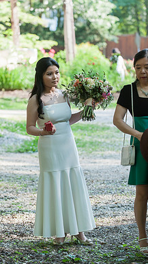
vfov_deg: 16.0
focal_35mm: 134
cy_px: 119
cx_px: 69
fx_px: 937
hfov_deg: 9.0
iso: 800
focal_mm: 110
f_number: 3.5
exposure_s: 1/1000
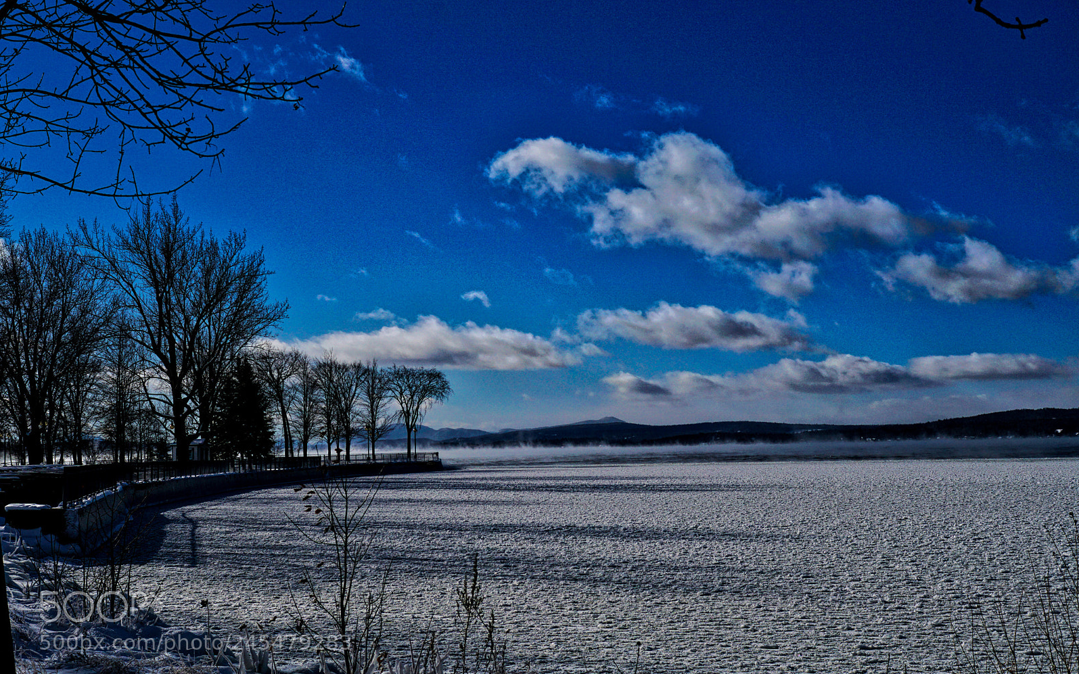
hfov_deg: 43.5
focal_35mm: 46
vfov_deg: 28.0
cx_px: 538
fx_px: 1353
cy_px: 335
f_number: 8
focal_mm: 30
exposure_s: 1/2000
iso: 100
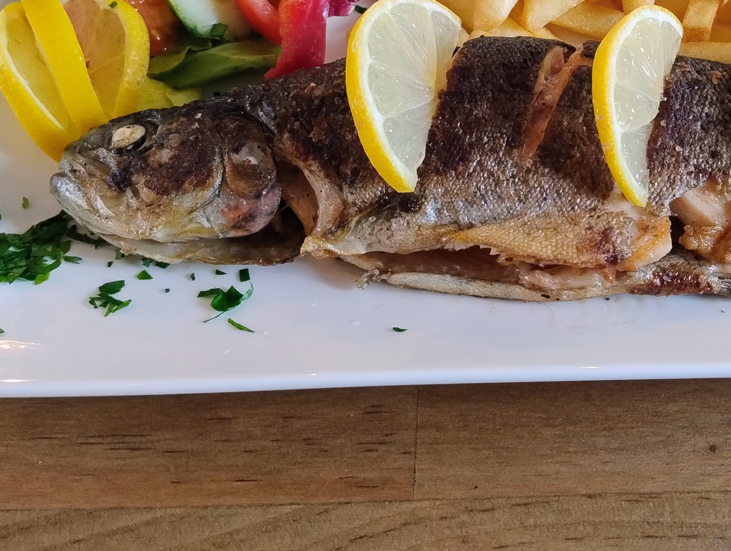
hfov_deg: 40.9
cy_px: 67
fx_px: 952
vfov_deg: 31.0
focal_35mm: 45
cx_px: 544
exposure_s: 1/50
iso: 525
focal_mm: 5.56
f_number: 1.8
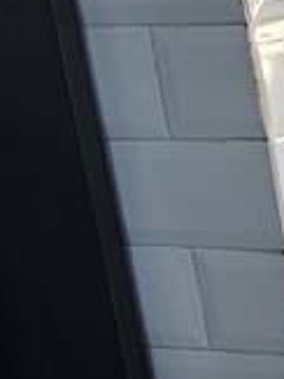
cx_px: 759
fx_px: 942
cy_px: 181
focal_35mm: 86
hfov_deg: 12.1
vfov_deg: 22.8
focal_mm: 2.2
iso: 80
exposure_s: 1/120
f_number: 2.2
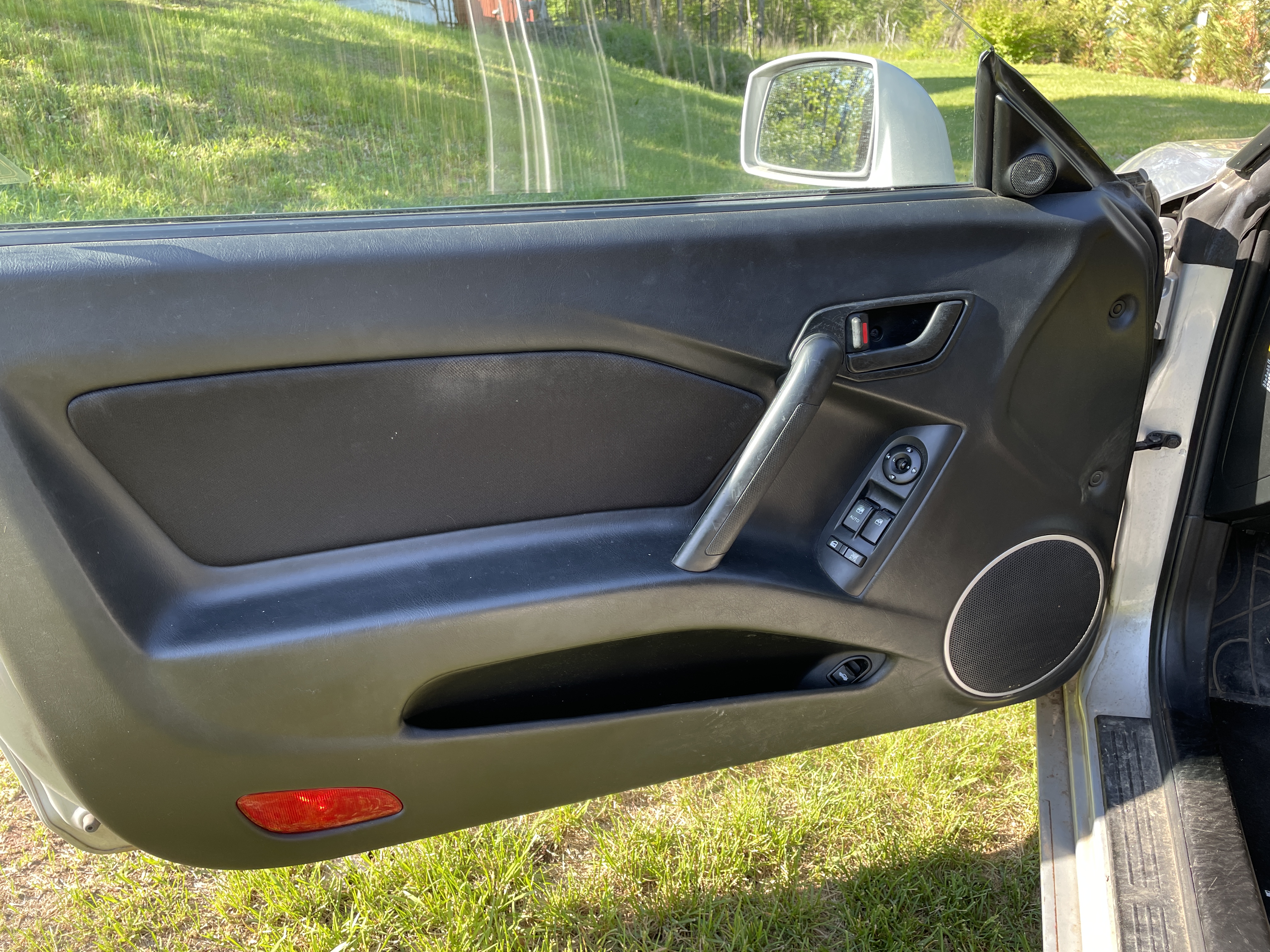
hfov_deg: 67.3
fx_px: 954
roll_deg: +4.3
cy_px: 476
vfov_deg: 53.1
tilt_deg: -21.5
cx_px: 635
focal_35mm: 26
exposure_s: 1/145
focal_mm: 4.2
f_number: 1.6
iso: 32
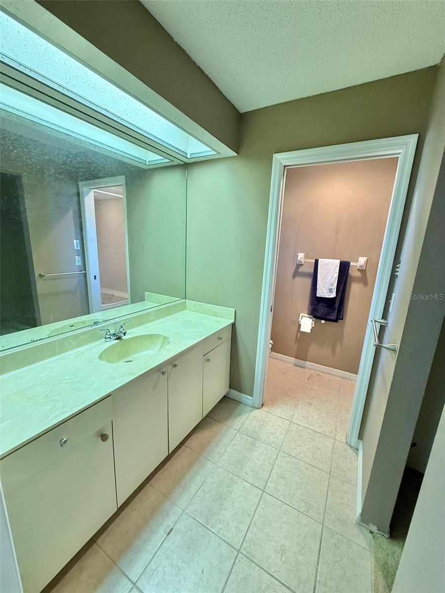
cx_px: 222
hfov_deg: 85.7
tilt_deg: -13.1
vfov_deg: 102.1
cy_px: 296
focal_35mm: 14
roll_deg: -2.1
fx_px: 240
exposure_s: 1/60
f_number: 2.2
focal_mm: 2.22
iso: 250
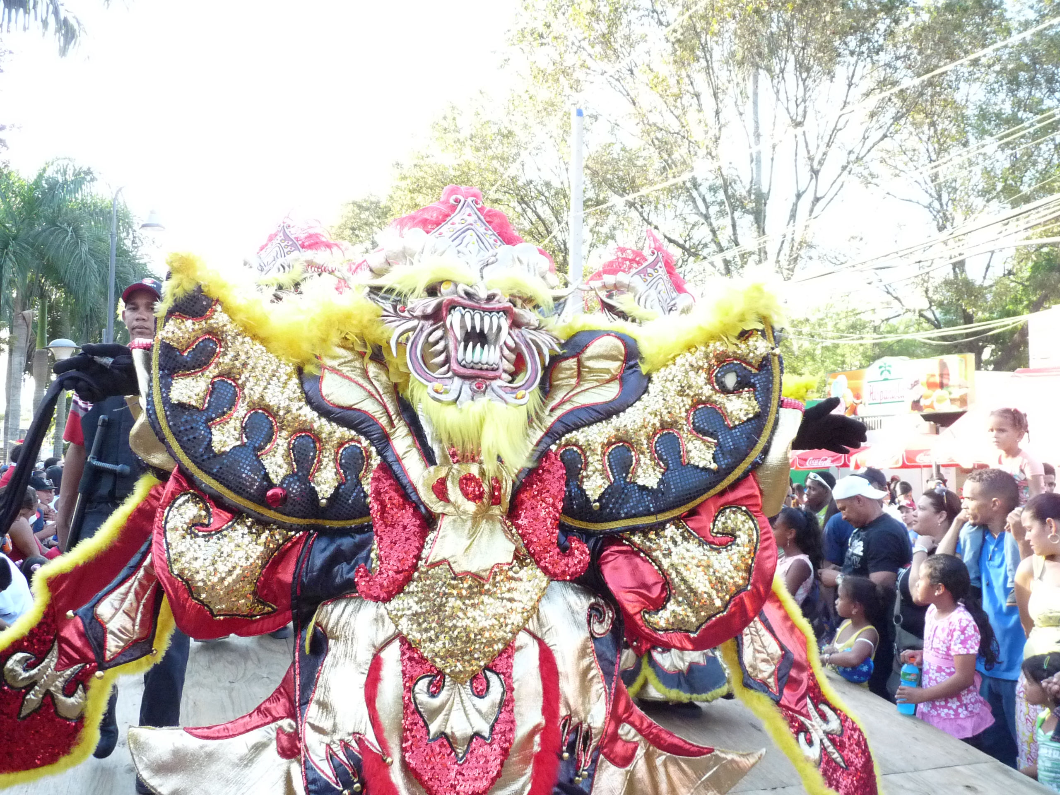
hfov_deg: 54.0
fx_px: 1041
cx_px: 530
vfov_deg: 41.8
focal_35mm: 34
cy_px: 398
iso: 400
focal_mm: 4.8
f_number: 2.8
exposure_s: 1/250
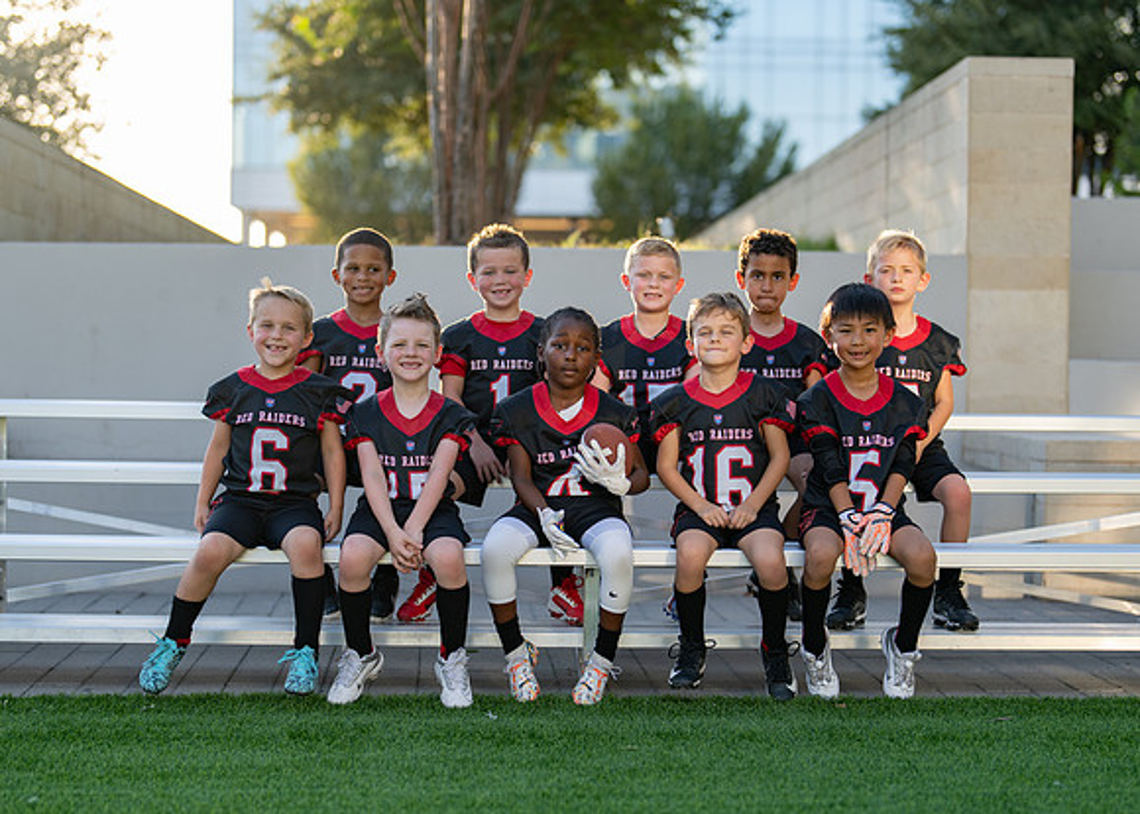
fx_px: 2114
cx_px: 577
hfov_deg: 30.2
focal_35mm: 65
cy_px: 444
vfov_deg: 21.8
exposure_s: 1/1000
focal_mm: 50
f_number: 1.2
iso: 100
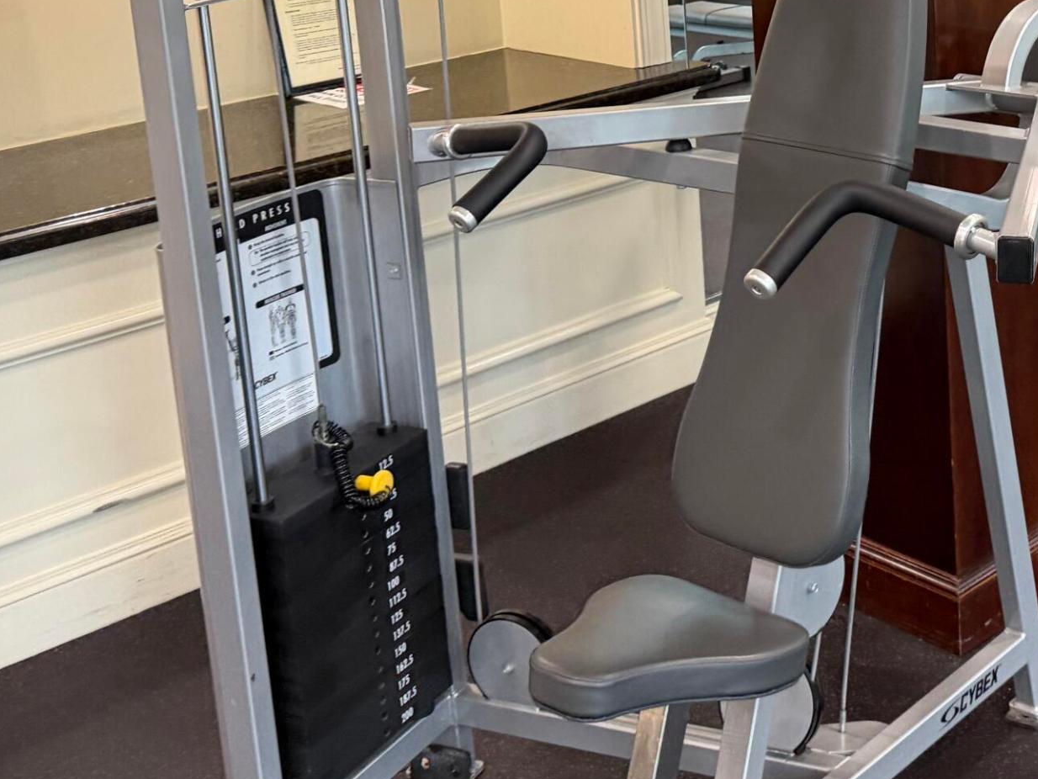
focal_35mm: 56
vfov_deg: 25.1
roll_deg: +5.4
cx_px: 952
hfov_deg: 32.5
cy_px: 29
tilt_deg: -7.6
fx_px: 1680
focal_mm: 6.76
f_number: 1.78
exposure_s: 1/60
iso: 320
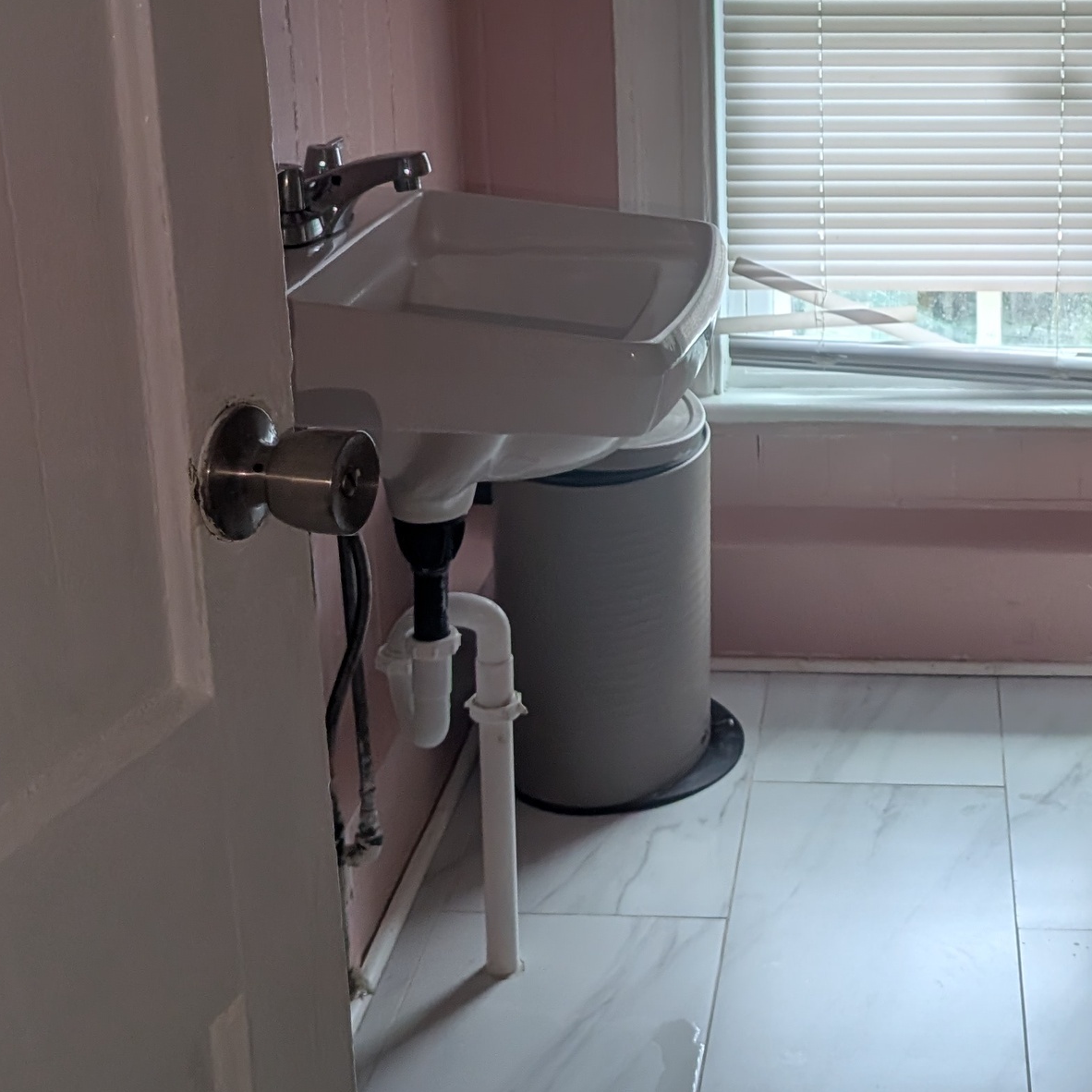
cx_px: 893
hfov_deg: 30.2
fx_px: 1963
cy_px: 201
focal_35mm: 55
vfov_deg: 30.3
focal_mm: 6.9
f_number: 1.68
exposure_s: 1/187
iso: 22
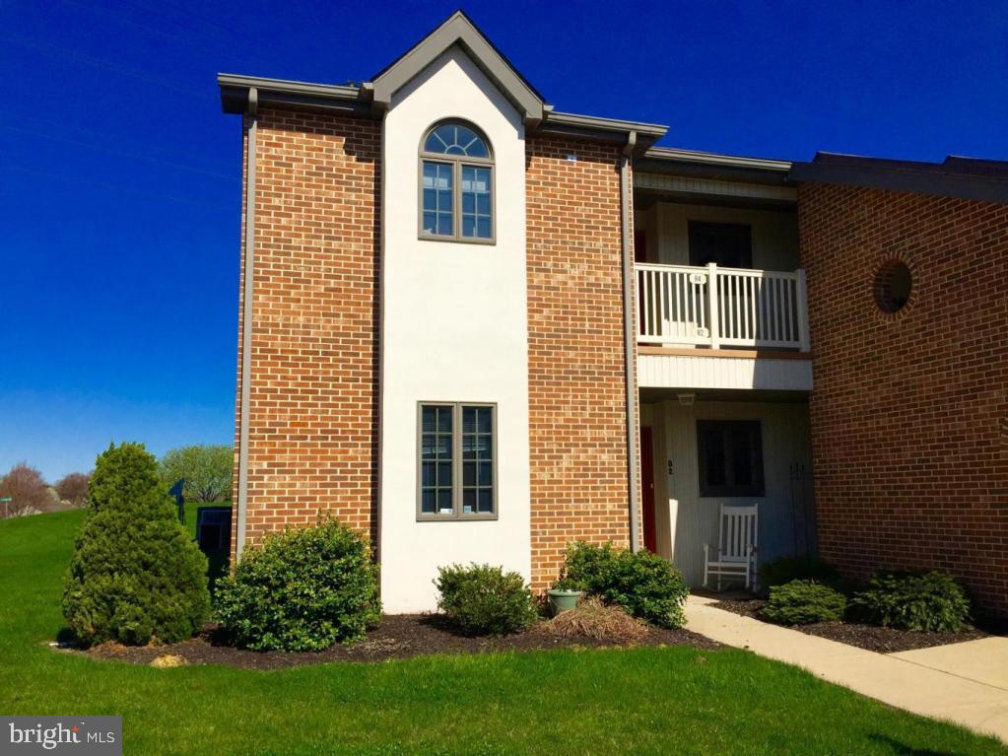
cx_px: 504
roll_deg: +0.8
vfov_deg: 48.2
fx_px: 844
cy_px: 378
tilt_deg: +8.3
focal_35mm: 29
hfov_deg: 61.7
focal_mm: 4.15
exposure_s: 1/5650
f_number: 2.2
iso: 32
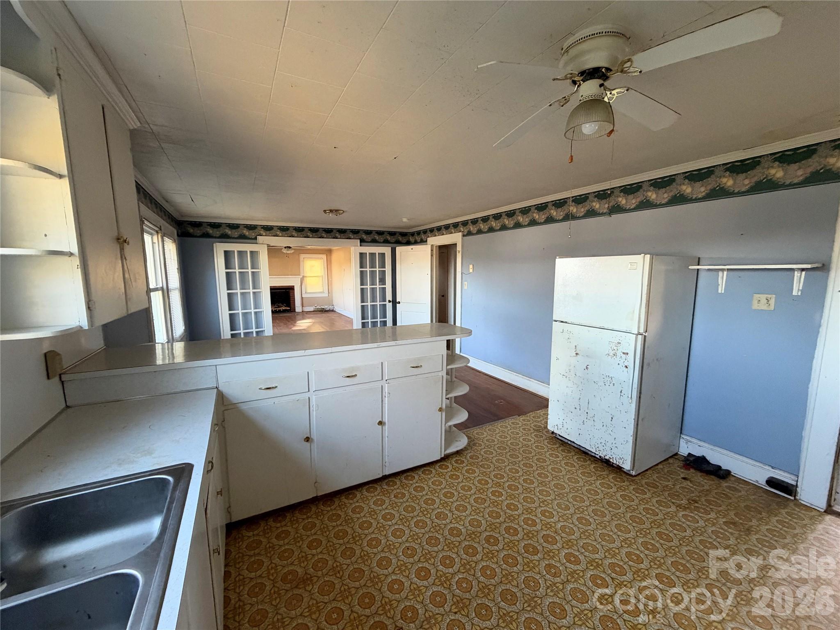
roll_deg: +0.2
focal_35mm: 14
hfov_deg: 102.1
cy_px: 315
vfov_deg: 85.7
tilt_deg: -7.0
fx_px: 340
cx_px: 420
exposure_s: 1/60
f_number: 2.2
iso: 500
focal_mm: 2.22
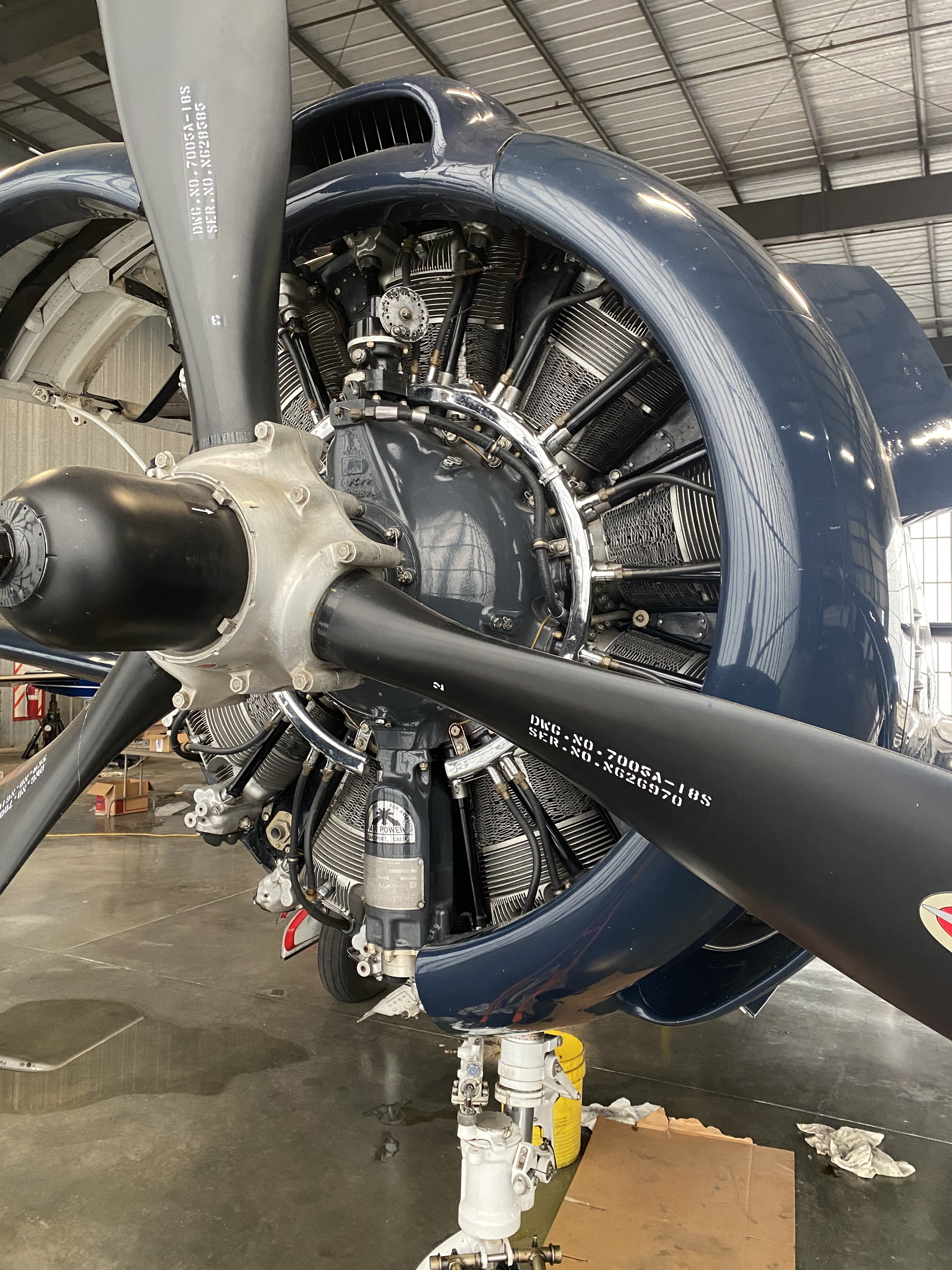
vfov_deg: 67.3
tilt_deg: +1.0
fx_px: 953
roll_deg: -1.1
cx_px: 476
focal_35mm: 26
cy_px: 635
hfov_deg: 53.1
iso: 500
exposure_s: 1/60
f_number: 1.8
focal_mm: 4.25
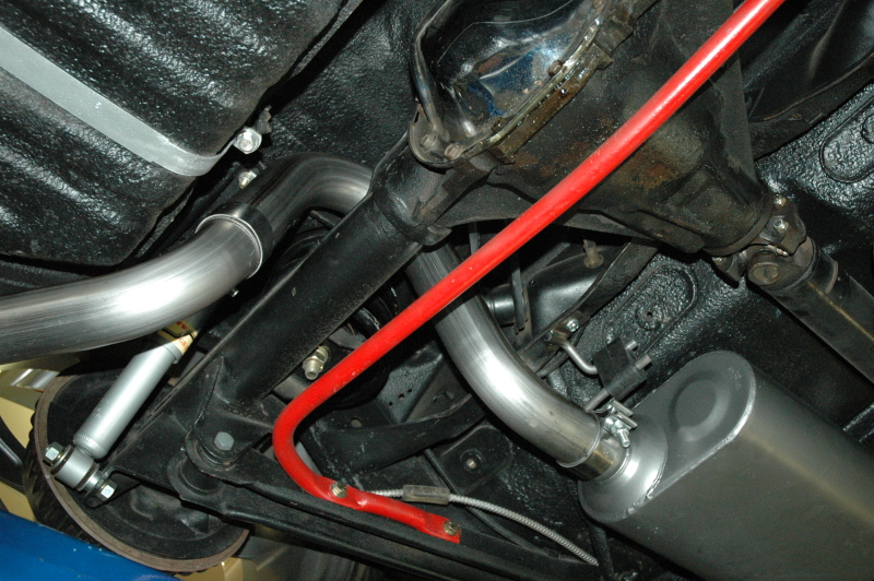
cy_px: 290
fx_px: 1055
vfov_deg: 30.8
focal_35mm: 44
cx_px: 437
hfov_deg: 45.0
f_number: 5
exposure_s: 1/60
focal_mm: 29
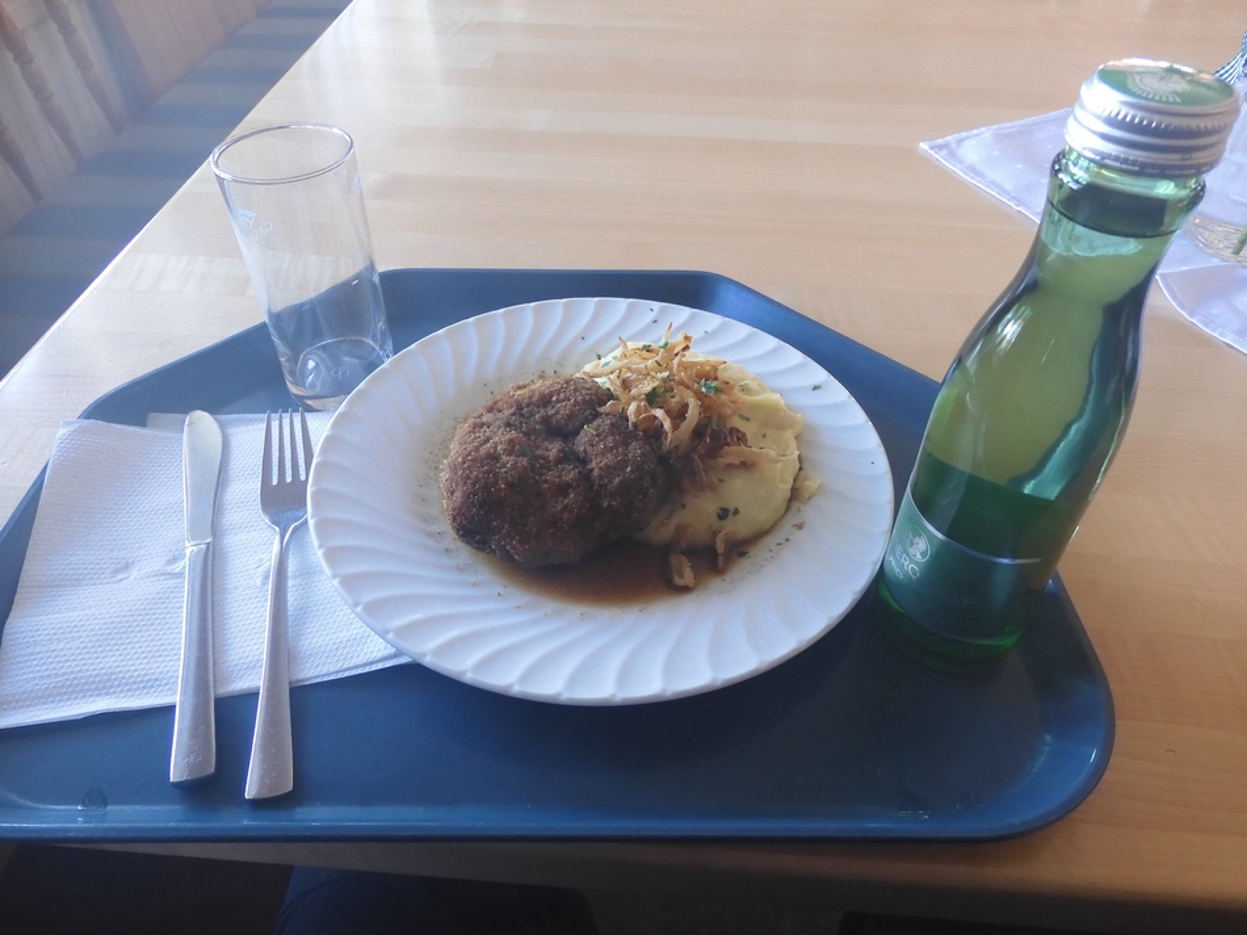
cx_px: 624
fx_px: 864
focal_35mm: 24
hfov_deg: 71.6
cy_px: 468
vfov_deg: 56.8
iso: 360
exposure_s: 1/30
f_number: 3.4
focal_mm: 4.3
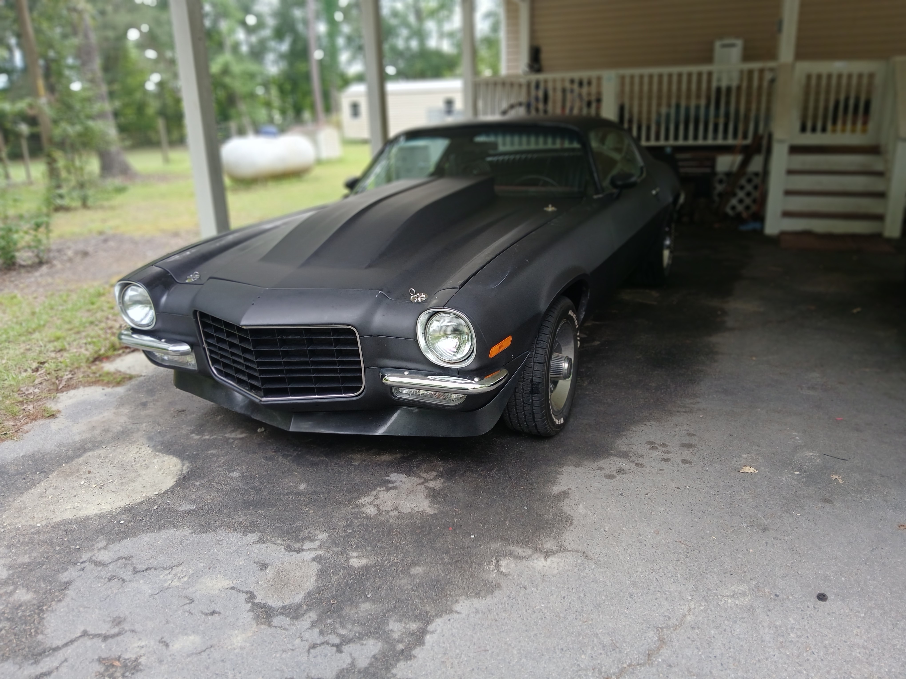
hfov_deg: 67.3
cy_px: 340
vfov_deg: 53.1
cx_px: 453
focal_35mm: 26
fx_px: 680
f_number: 1.8
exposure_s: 1/50
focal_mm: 3.98
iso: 64
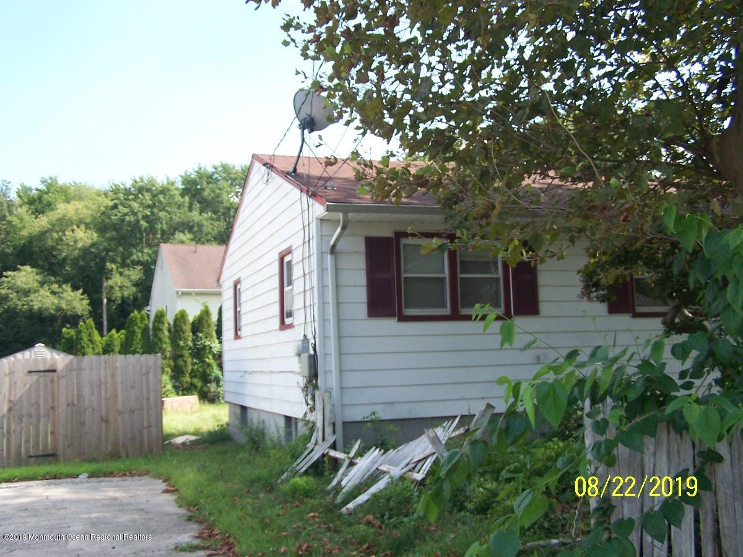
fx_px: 816
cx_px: 372
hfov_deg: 49.0
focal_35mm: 38
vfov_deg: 37.7
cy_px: 278
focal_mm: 6.3
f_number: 2.8
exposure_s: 1/250
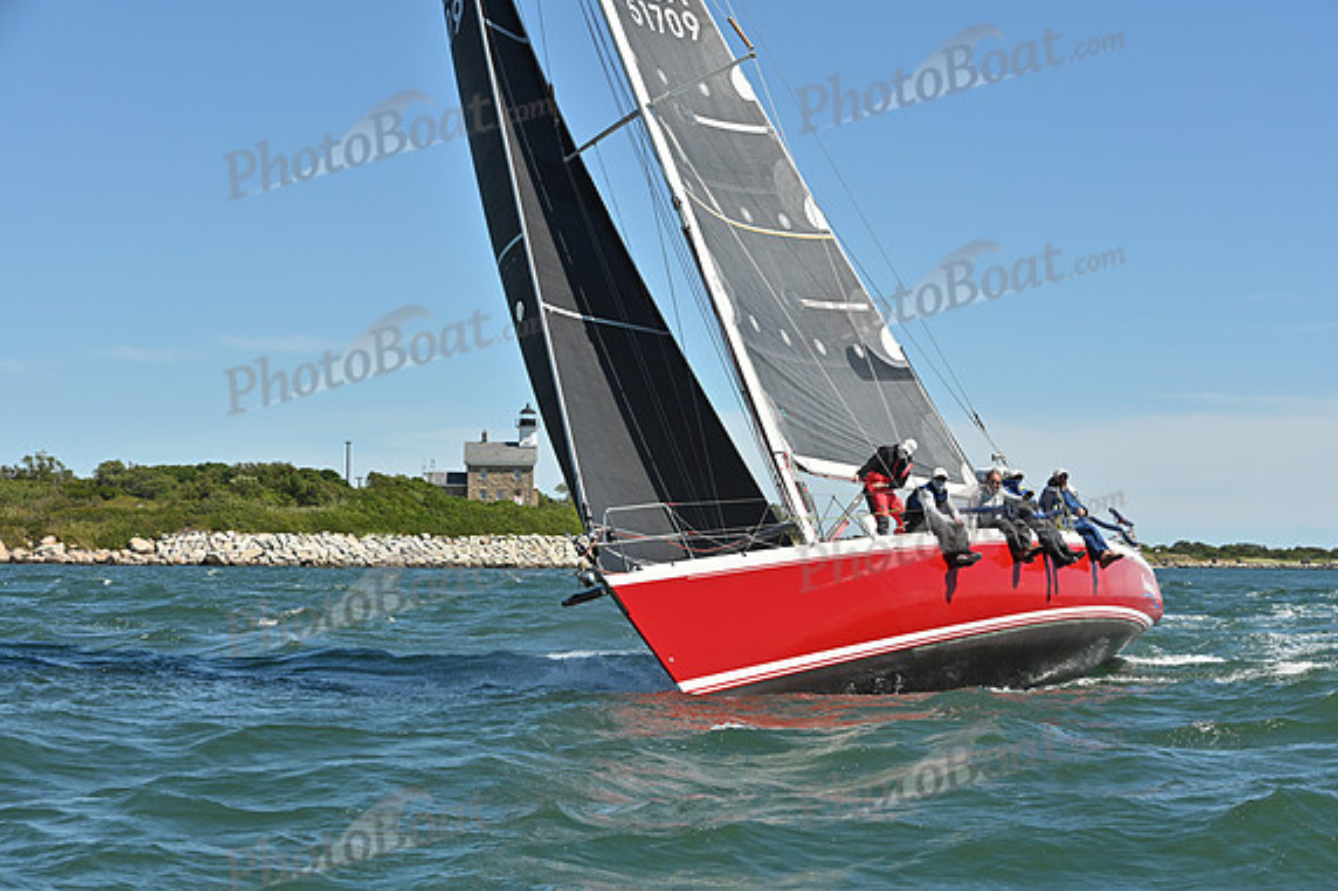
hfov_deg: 28.5
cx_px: 676
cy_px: 443
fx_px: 2638
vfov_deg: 19.2
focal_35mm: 71
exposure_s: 1/1600
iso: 320
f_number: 7.1
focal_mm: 70
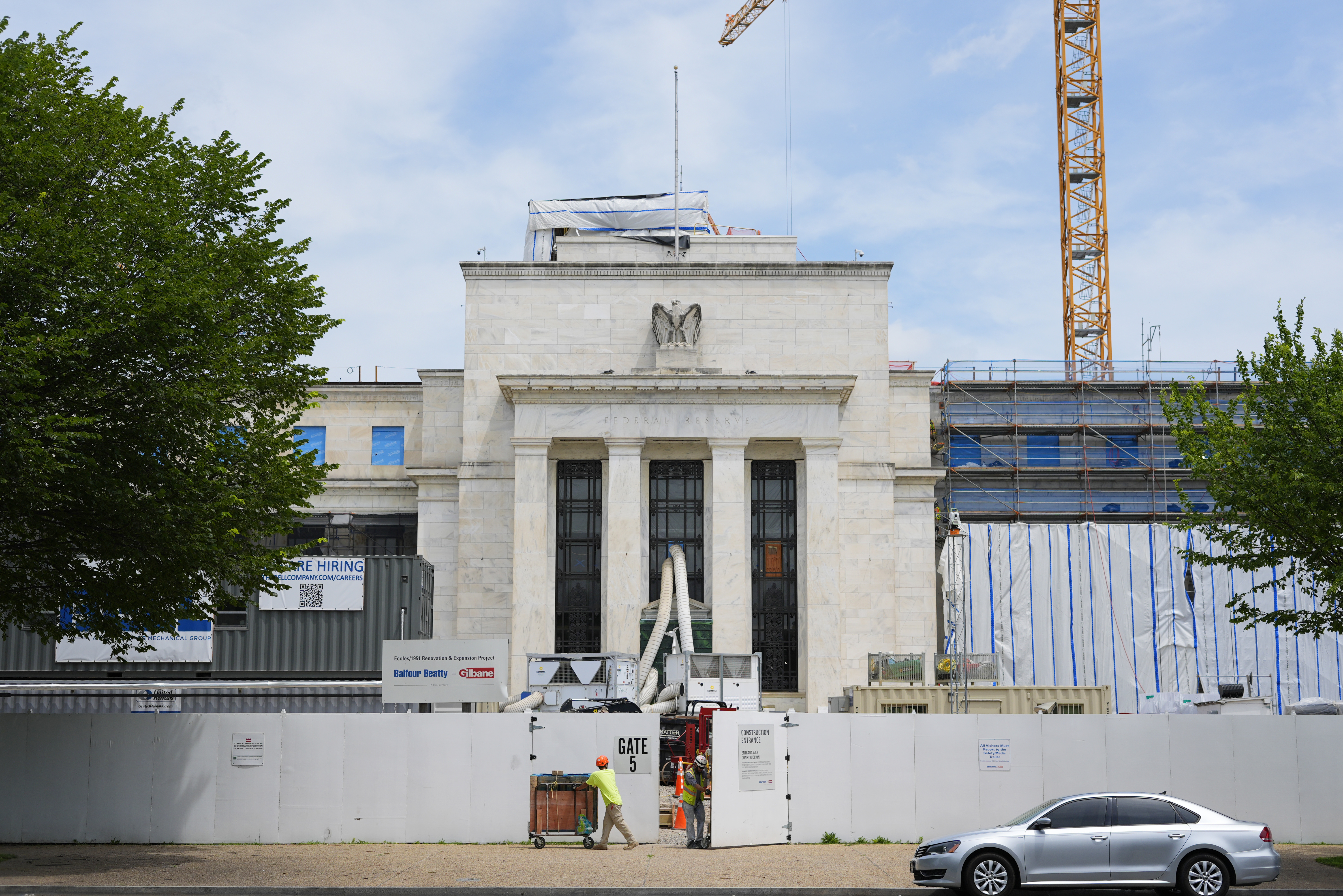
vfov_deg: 27.0
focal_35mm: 50
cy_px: 448
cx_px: 672
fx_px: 1865
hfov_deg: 39.6
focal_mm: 50
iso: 250
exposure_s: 1/3200
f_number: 4
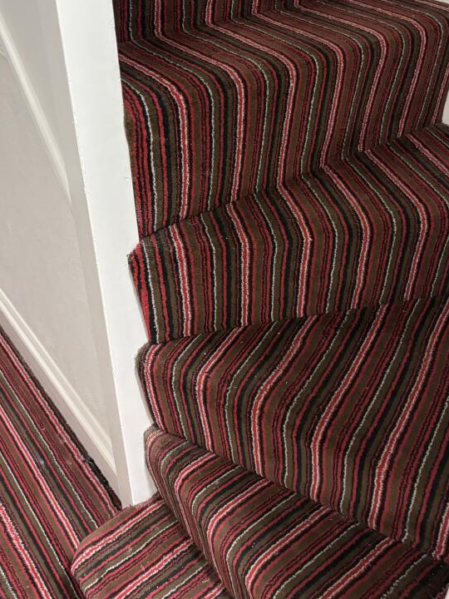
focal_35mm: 37
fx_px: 640
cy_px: 224
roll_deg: -2.0
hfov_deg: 38.6
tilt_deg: -34.1
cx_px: 252
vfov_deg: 49.6
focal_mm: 5.96
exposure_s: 1/33
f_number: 1.6
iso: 400
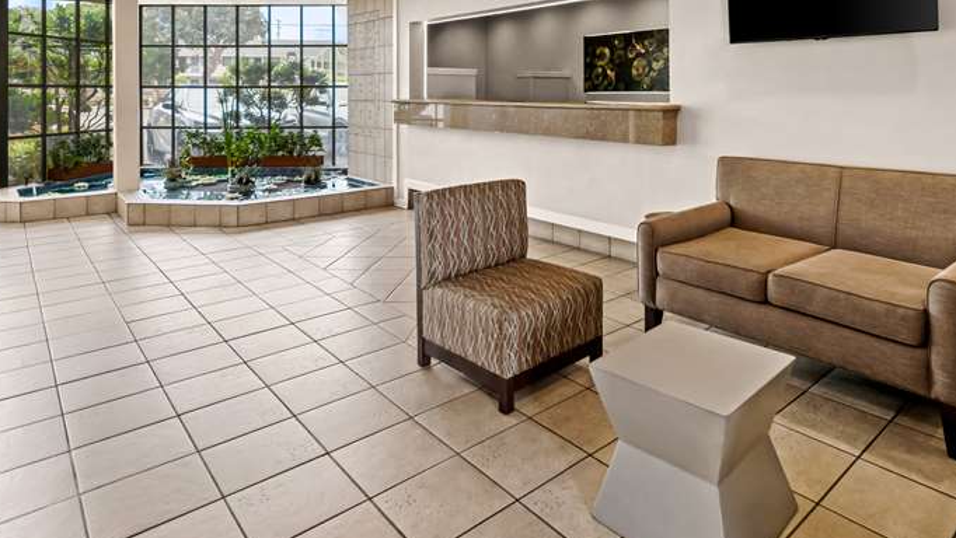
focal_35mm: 22
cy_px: 95
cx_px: 606
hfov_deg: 79.5
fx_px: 558
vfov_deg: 48.1
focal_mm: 14
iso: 800
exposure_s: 1/100
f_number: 7.1
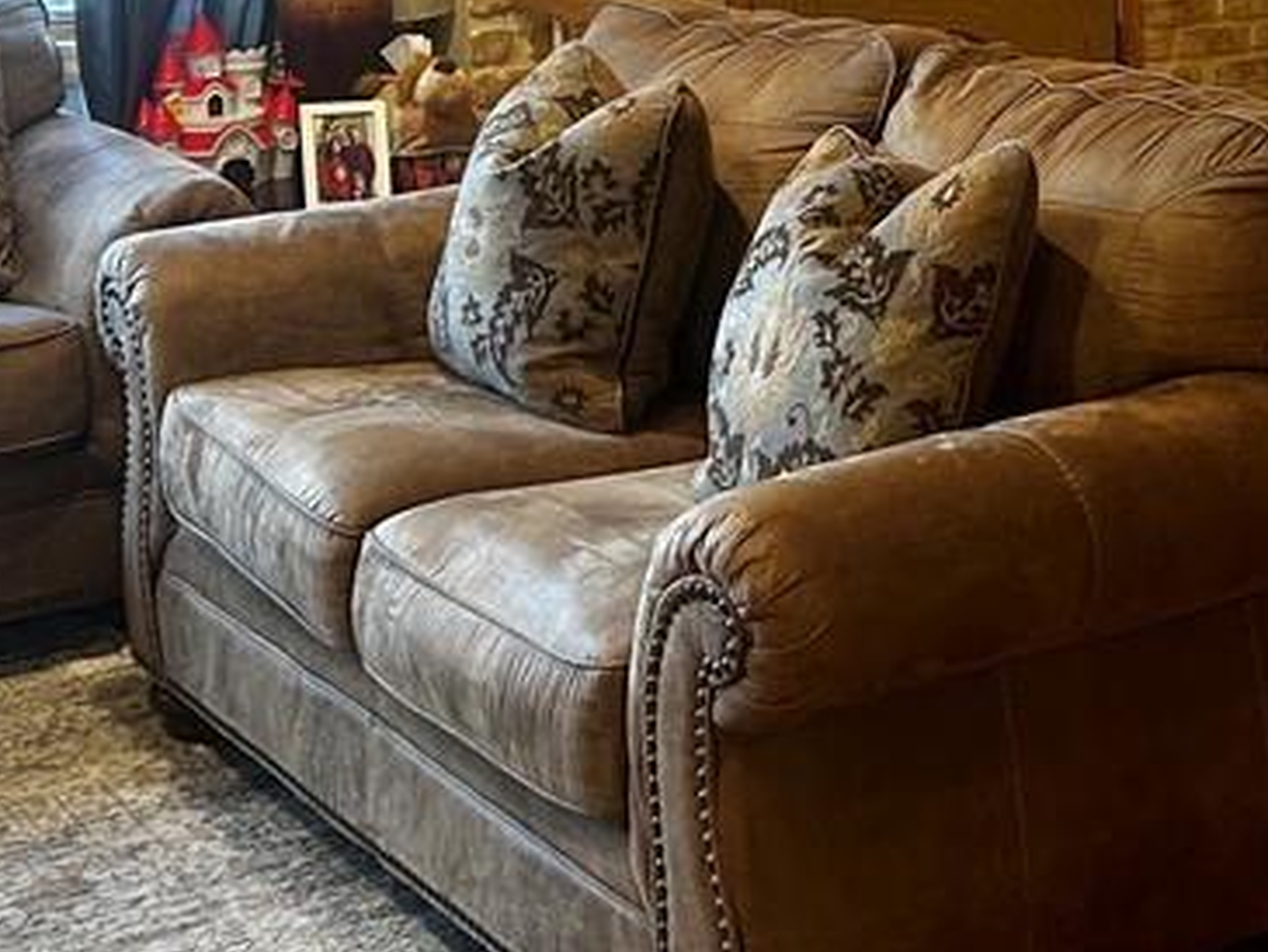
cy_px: -14
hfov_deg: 26.3
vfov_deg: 19.6
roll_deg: -0.2
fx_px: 2675
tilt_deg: -5.5
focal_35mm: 73
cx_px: 973
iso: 200
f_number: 1.5
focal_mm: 5.7
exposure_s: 1/60
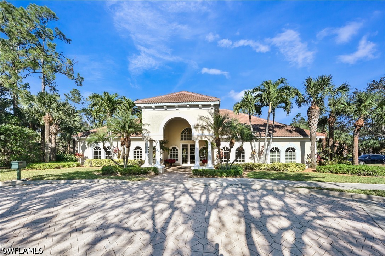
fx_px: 150
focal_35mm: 14
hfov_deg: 104.3
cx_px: 192
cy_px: 128
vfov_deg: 81.1
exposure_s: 1/200
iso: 125
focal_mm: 14
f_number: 10
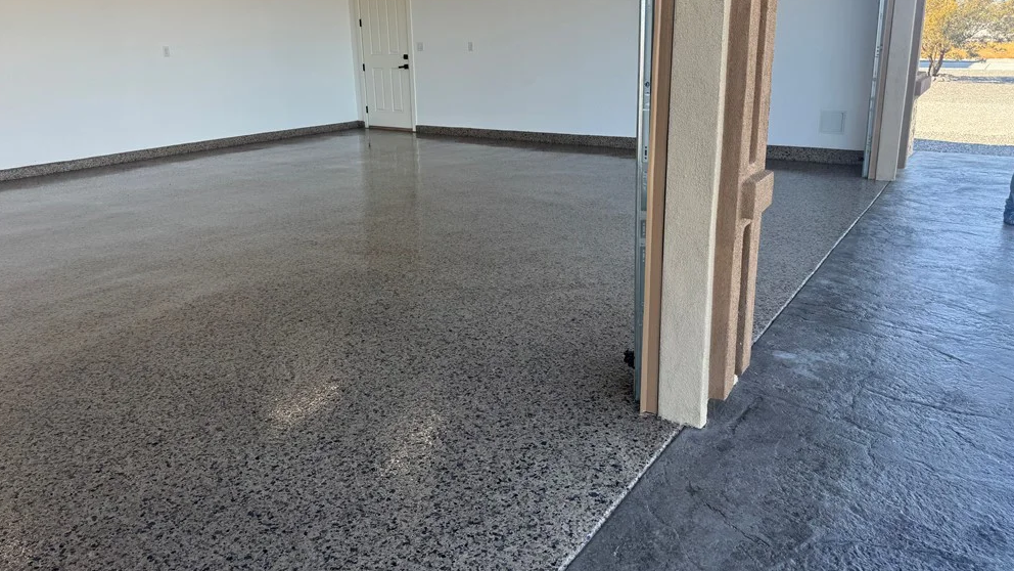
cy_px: 218
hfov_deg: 69.9
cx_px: 496
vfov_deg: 42.6
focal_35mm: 27
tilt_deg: -14.3
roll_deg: +0.5
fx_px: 726
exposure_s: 1/558
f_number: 1.78
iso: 80
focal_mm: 6.76
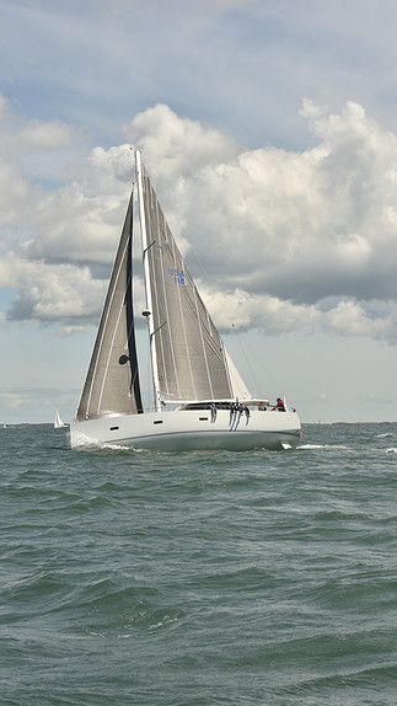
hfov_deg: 13.3
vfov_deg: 23.4
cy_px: 354
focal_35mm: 91
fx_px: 1703
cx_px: 160
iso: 320
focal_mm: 86
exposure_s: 1/800
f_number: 13
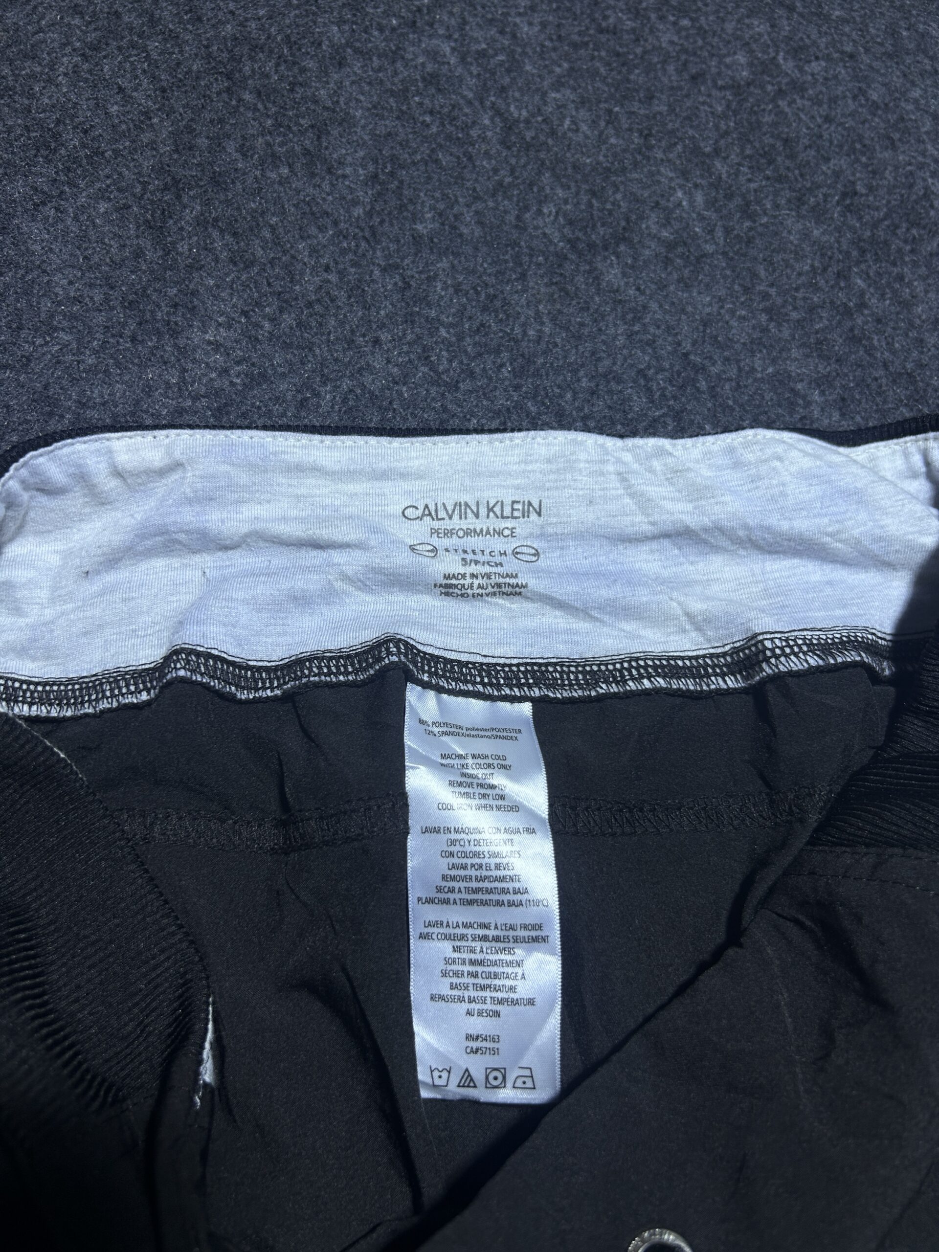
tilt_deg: -51.8
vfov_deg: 67.3
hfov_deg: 53.1
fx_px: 940
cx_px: 470
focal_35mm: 26
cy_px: 626
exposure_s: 1/100
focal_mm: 5.7
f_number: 1.5
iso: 50
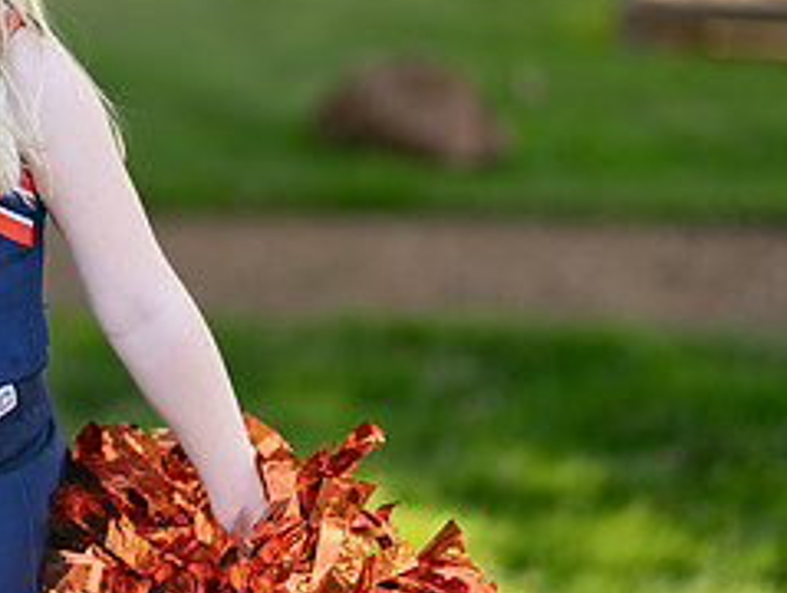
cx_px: -110
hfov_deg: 14.7
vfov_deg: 11.4
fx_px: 2960
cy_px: 176
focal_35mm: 130
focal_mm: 50
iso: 100
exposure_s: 1/800
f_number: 1.2
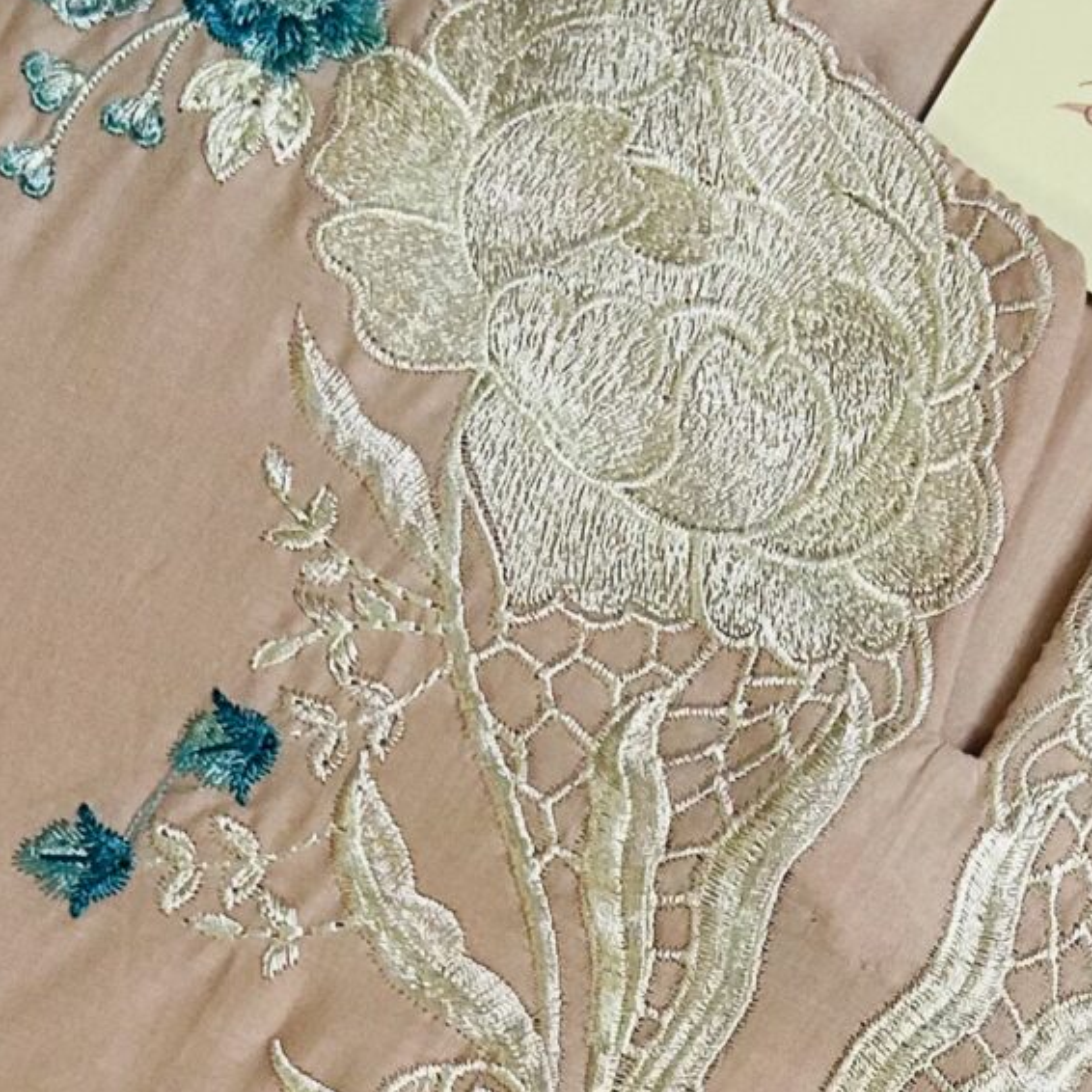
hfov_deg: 16.7
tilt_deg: -82.5
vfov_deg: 15.8
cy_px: 1464
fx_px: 3712
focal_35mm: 104
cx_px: 768
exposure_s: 1/97
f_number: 1.5
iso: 125
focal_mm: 5.7
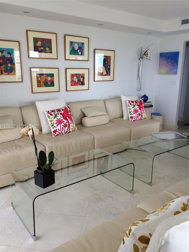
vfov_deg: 61.7
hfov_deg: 48.2
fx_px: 211
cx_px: 94
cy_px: 126
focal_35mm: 29
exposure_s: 1/60
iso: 50
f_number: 2.2
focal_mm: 4.15
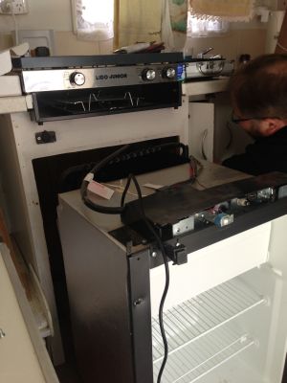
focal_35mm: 33
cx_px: 144
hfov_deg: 42.9
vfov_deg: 55.4
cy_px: 192
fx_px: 365
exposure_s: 1/20
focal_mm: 4.13
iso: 50
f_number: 2.4
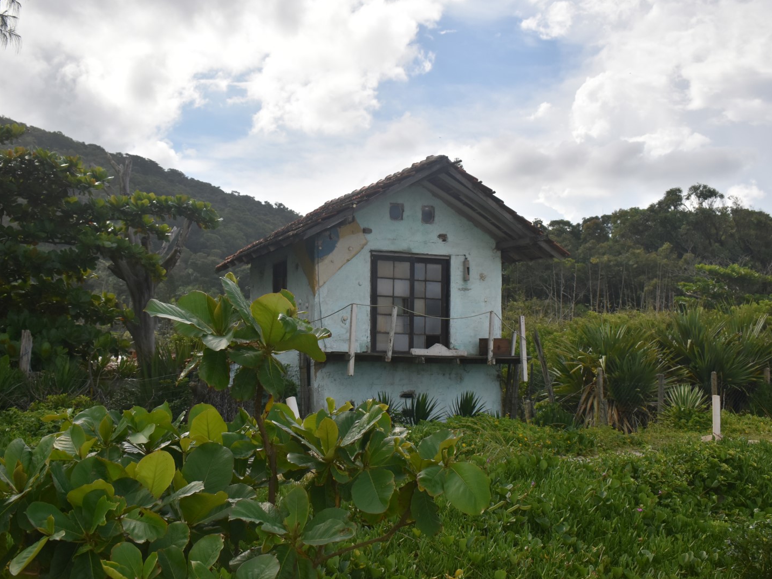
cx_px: 366
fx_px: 837
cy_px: 290
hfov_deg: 49.5
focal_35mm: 38
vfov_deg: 38.1
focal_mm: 23
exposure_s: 1/1250
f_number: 5.6
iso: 400
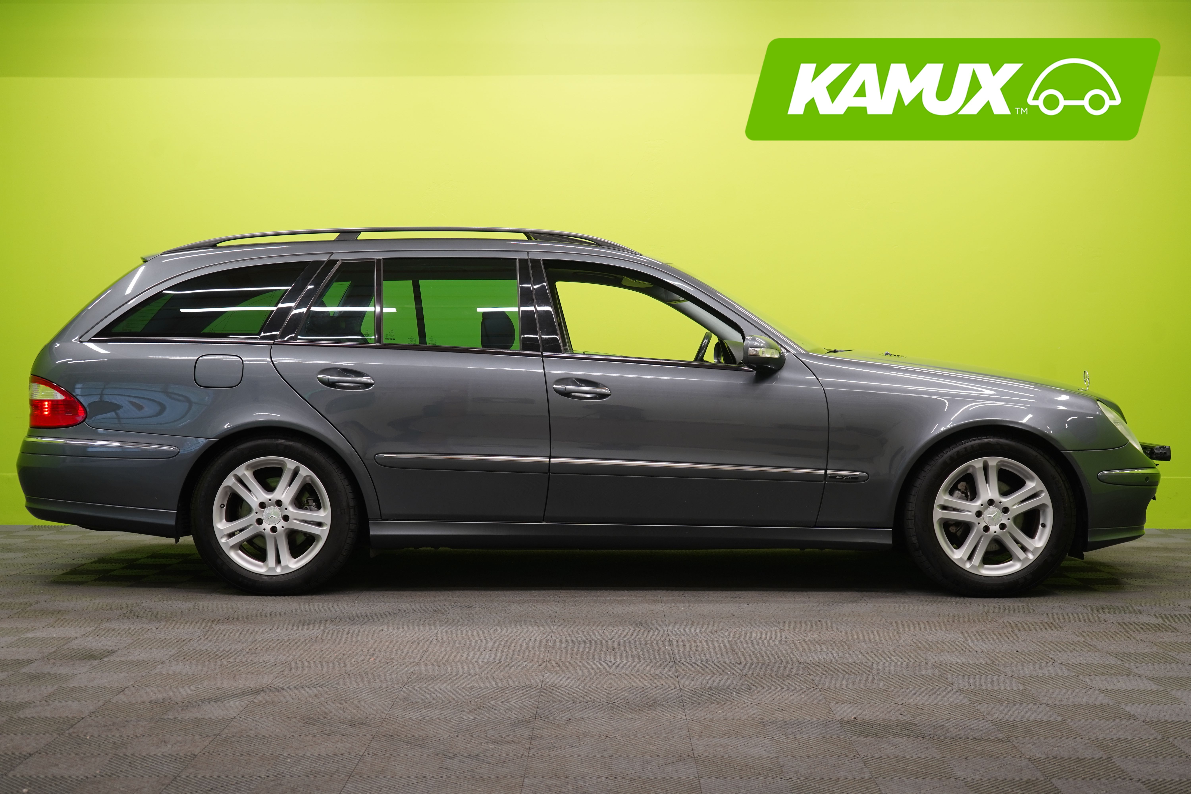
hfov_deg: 41.1
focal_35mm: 48
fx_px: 1588
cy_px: 397
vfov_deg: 28.1
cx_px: 596
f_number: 5
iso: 400
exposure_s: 1/30
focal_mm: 48
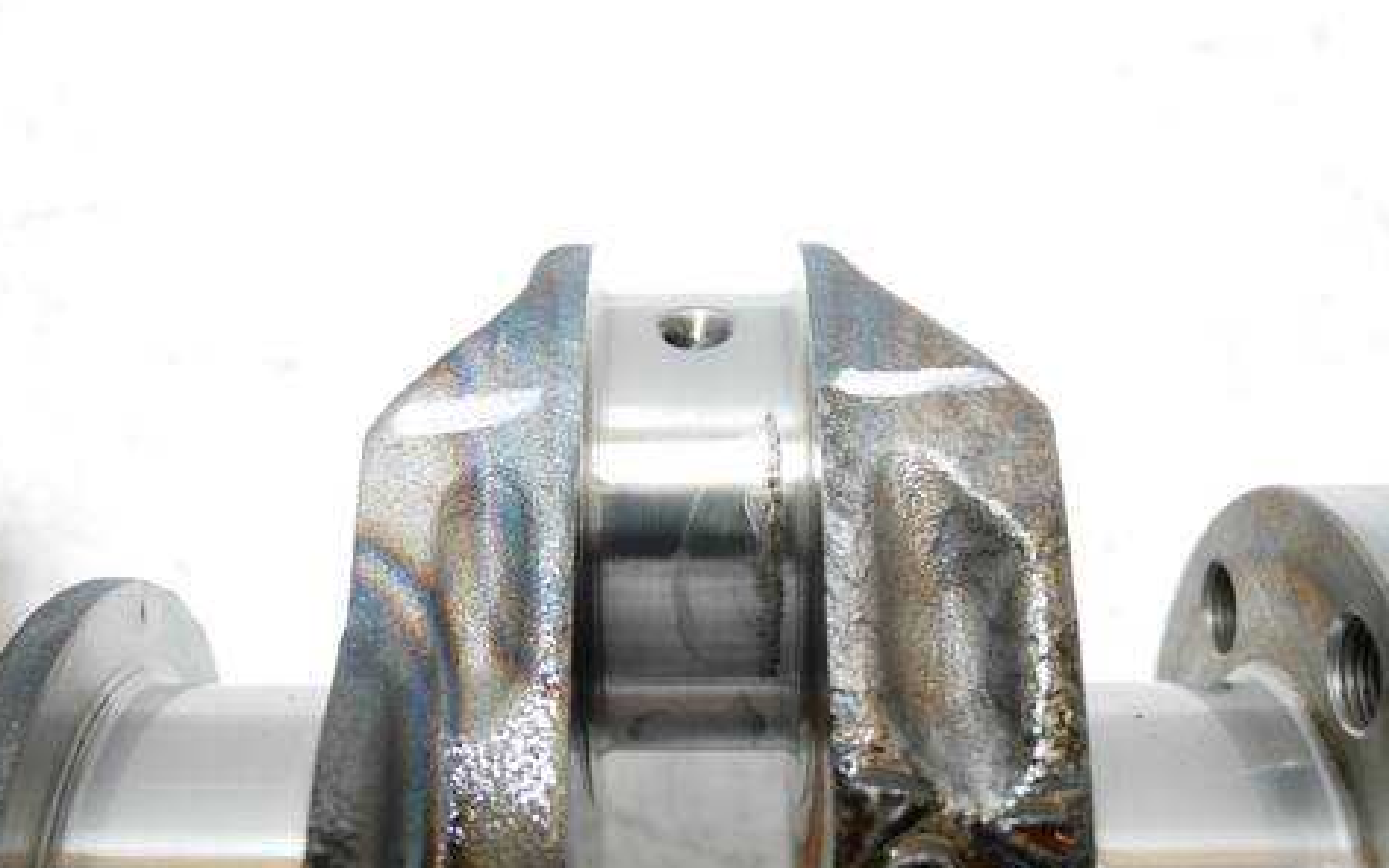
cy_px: 518
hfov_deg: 48.2
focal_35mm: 41
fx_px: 1552
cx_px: 686
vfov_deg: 31.2
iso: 250
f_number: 4.3
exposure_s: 1/60
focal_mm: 19
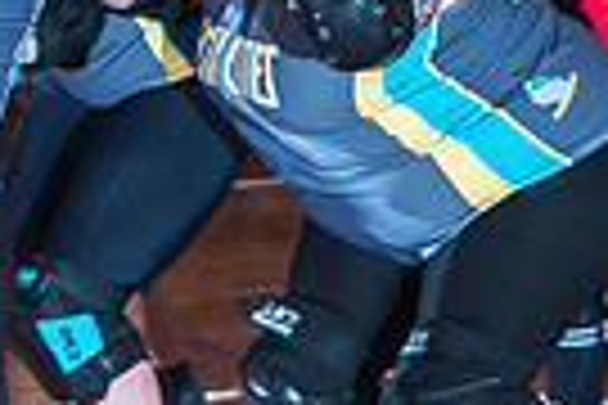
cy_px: 286
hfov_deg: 7.5
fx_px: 4509
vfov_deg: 5.1
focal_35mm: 267
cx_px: -500
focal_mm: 62
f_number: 5.6
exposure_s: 1/160
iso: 800
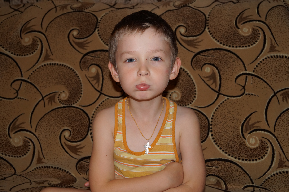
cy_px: 96
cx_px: 144
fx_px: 361
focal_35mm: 45
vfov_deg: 29.8
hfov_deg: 43.6
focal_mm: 30
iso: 640
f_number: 4.5
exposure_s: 1/60
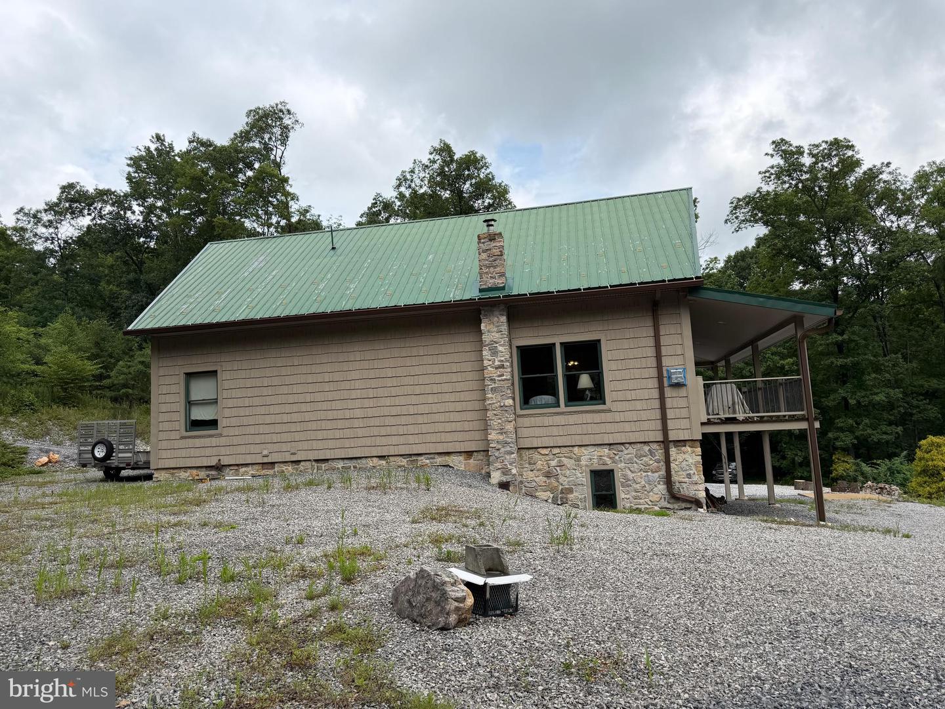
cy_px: 354
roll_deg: +2.9
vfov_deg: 56.8
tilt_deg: +6.1
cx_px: 472
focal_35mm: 24
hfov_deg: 71.6
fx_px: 655
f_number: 1.78
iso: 100
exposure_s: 1/3953
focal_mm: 6.76
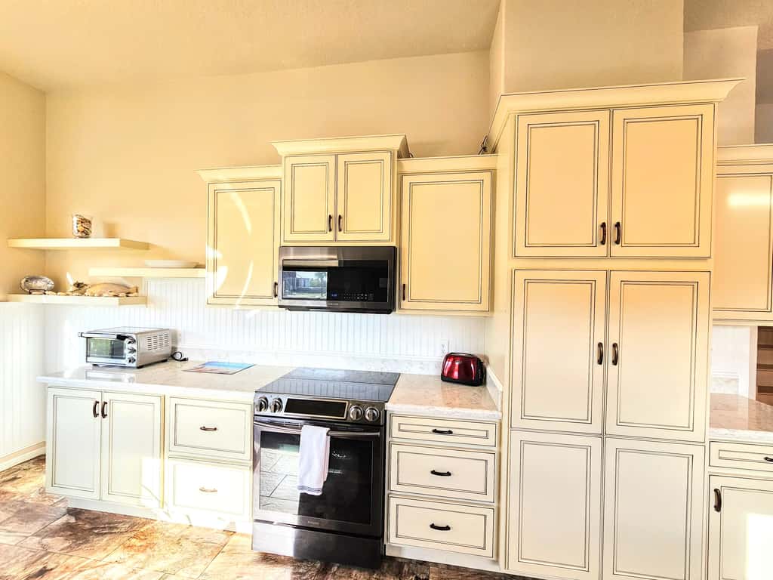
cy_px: 290
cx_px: 386
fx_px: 290
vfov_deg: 89.9
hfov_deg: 106.2
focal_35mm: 13
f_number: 2.2
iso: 80
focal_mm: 2.2
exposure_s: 1/229
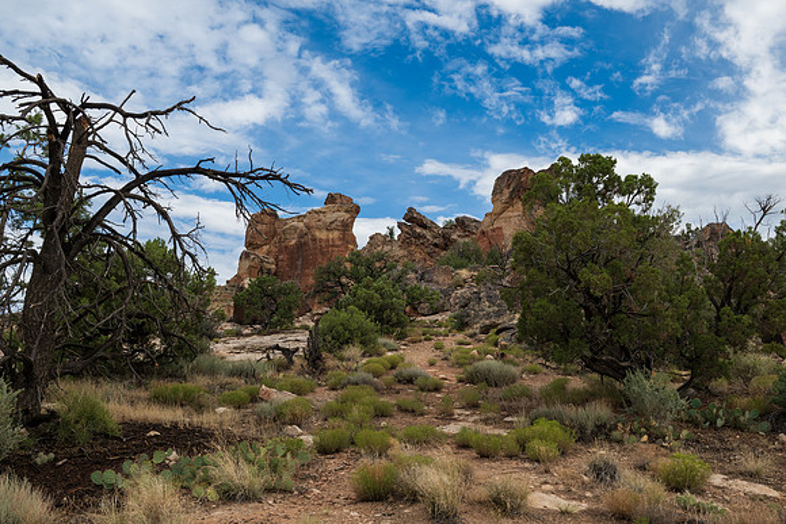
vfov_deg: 38.4
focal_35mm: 34
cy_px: 282
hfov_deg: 55.1
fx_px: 753
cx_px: 411
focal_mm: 32
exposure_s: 1/200
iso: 250
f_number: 14
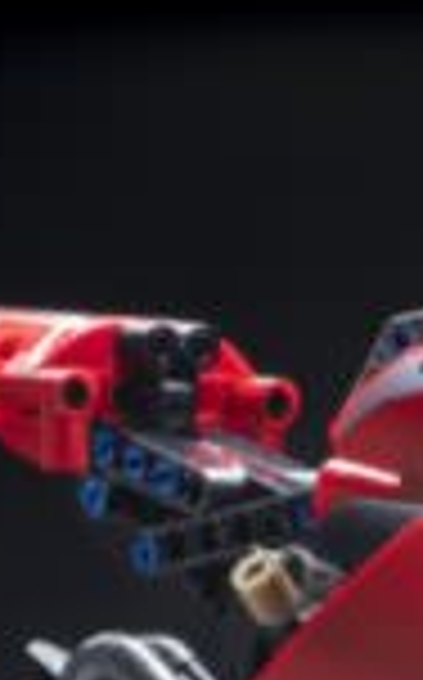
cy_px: 727
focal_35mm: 439
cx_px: 536
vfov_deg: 4.8
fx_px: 8121
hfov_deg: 3.0
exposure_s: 1/160
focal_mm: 105
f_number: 14
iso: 100
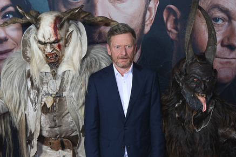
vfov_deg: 21.2
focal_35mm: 64
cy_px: 80
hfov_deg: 31.4
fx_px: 419
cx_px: 117
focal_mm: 62
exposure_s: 1/100
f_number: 6
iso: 1250
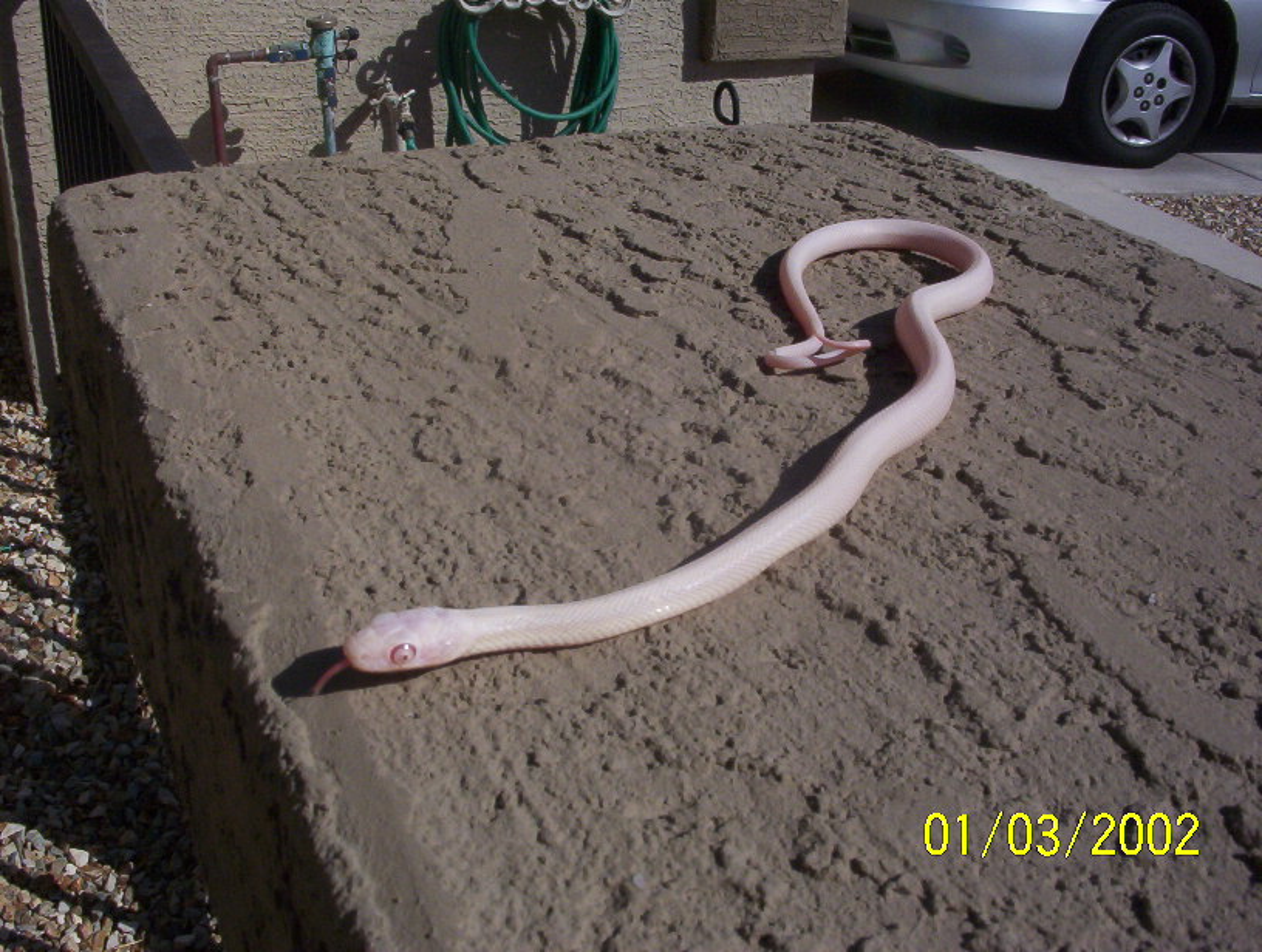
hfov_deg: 47.8
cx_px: 631
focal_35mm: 39
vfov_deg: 37.0
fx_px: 1425
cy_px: 476
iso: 100
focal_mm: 6
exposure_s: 1/505
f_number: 8
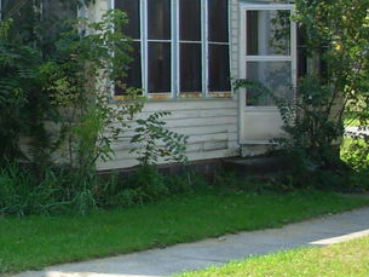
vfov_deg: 14.5
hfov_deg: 17.9
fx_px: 1088
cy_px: 102
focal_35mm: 102
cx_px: -122
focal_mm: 6.3
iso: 50
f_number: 2.9
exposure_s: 1/362
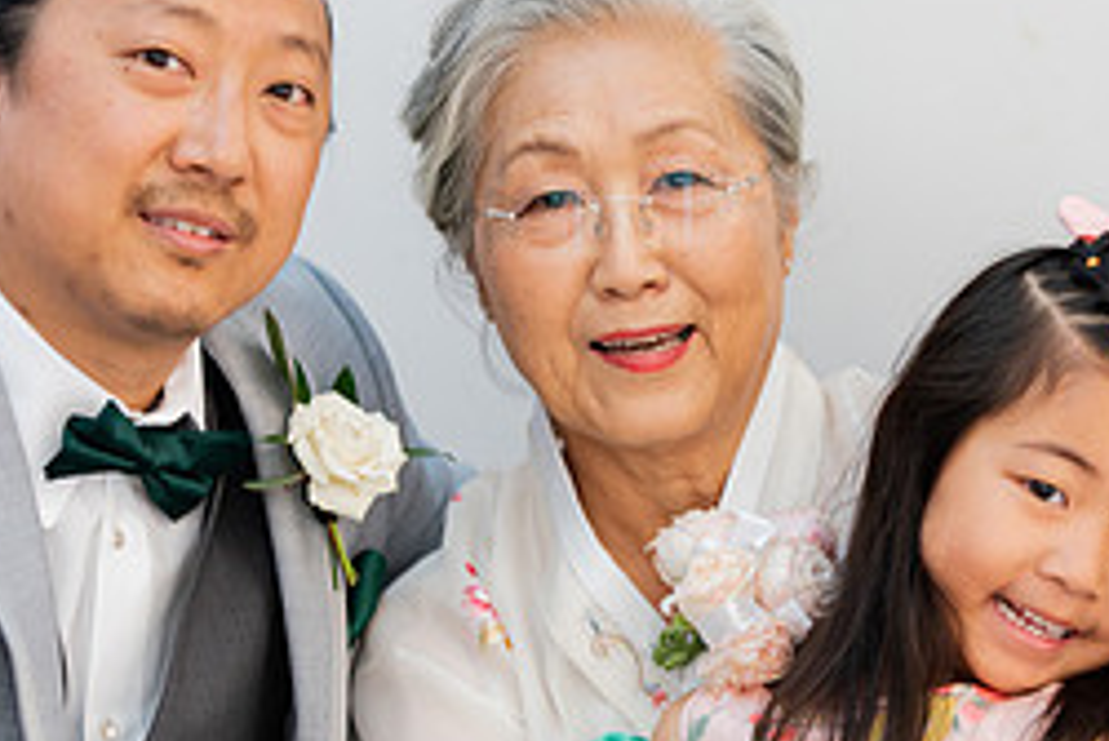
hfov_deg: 10.4
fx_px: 6072
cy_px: 615
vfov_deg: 7.0
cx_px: 861
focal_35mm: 197
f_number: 1.8
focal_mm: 85
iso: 320
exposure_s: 1/200
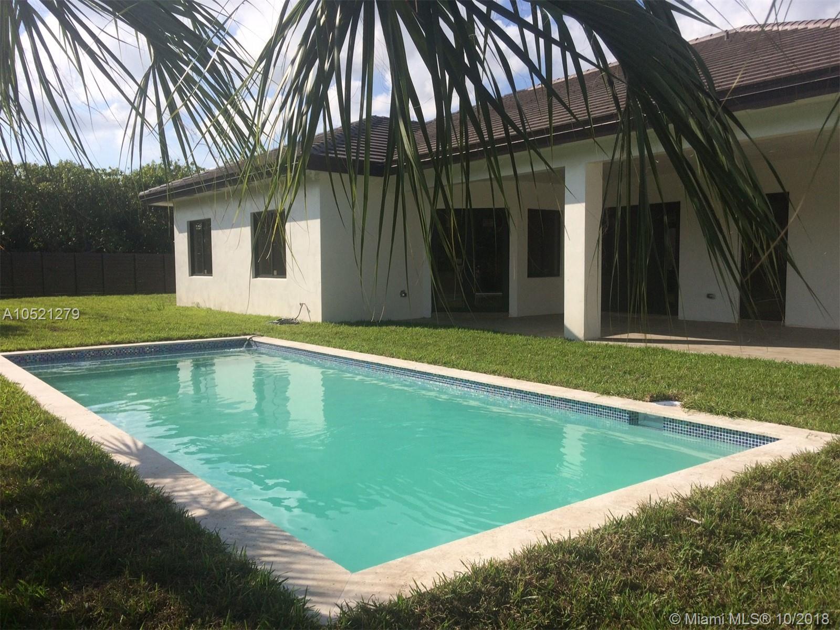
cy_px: 315
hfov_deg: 61.7
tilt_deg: -5.6
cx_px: 420
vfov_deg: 48.2
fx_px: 704
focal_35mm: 29
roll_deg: +0.7
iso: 32
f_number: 2.2
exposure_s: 1/2564
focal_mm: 4.15
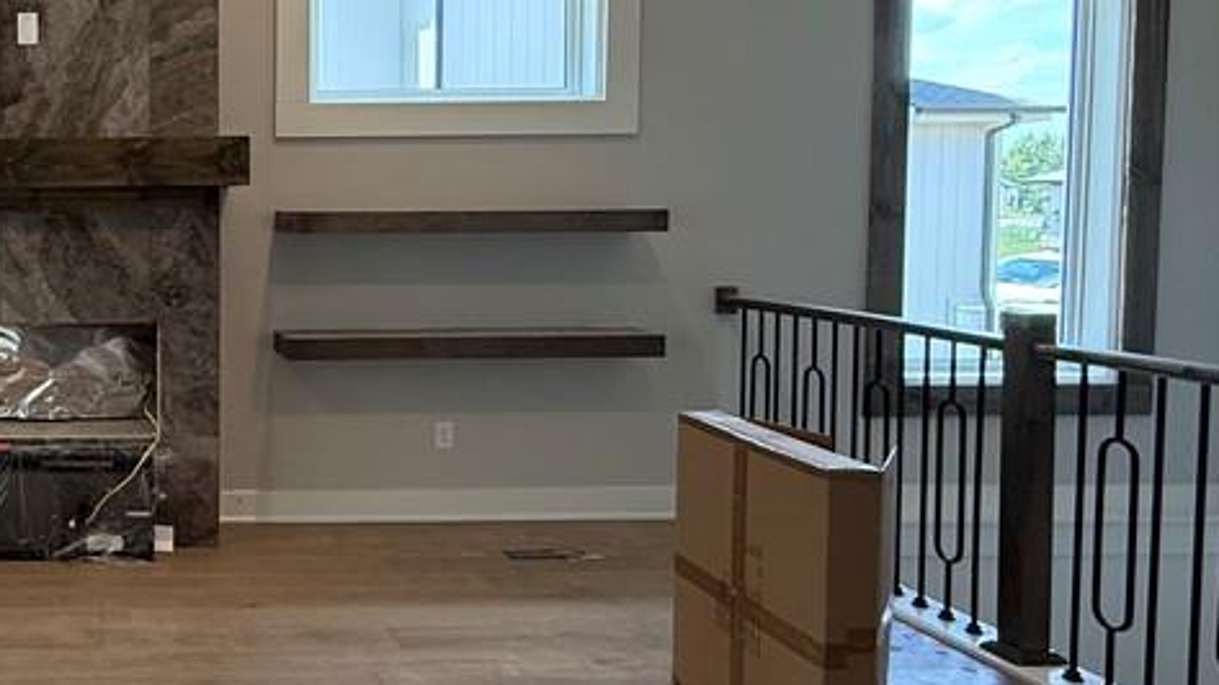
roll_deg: +0.4
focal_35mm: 33
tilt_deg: -2.3
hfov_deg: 50.3
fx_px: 1067
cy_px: 247
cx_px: 49
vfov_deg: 35.4
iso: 200
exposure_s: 1/99
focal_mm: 2.22
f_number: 2.2
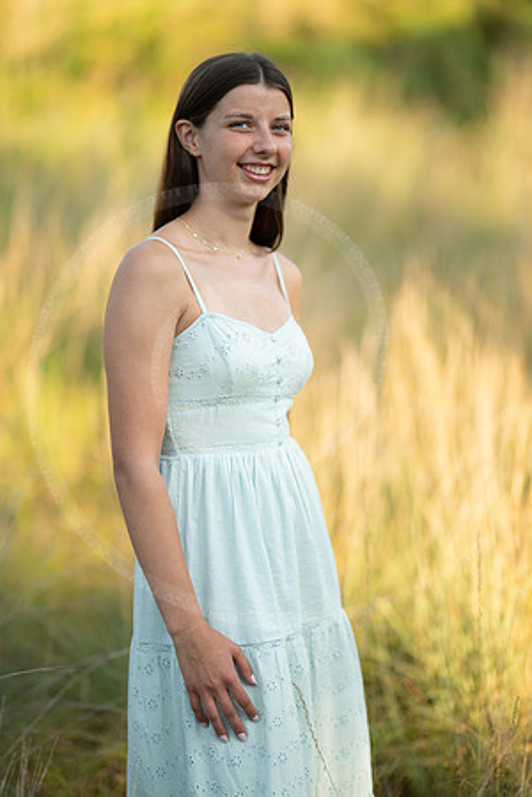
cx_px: 266
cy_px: 398
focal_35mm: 85
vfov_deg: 23.9
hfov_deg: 16.1
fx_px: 1884
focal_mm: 85
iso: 160
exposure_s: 1/2000
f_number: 1.2
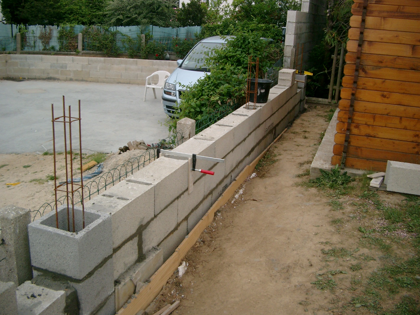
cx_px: 210
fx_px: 449
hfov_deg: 50.1
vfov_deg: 38.7
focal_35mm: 37
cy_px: 158
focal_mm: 7.6
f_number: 2.6
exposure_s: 1/500
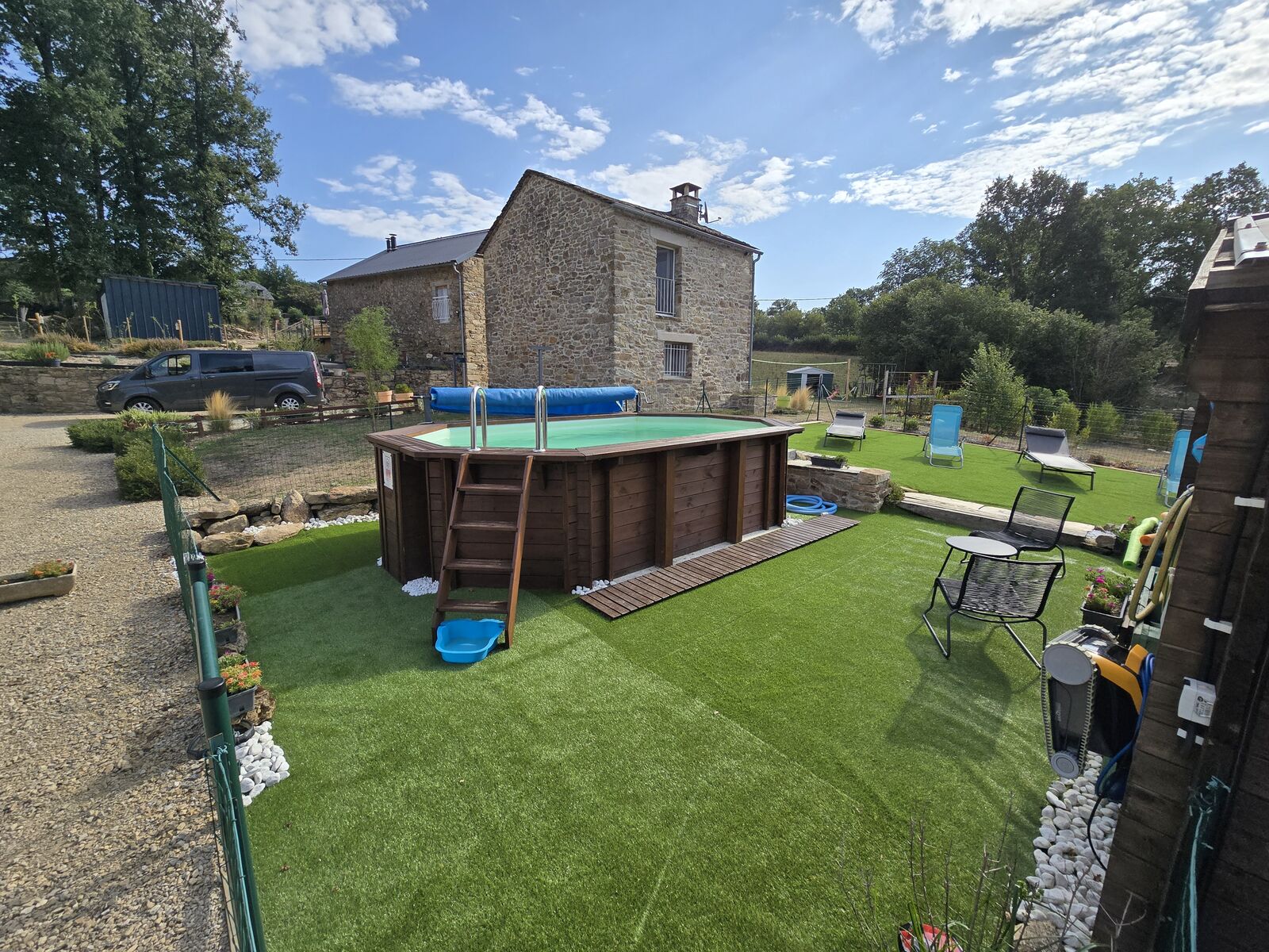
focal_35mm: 13
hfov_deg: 106.2
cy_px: 476
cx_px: 634
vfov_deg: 89.9
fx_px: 477
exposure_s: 1/2277
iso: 50
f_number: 2.2
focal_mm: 2.2
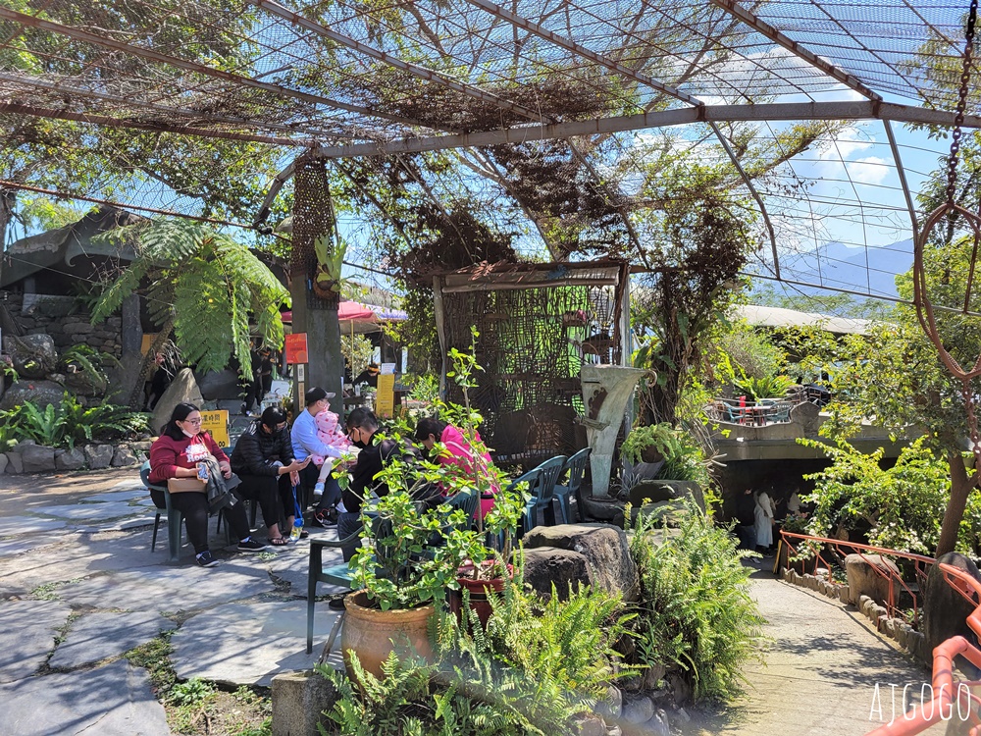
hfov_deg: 67.3
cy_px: 368
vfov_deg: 53.1
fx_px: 737
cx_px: 490
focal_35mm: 26
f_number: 1.8
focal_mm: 5.4
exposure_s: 1/894
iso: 40
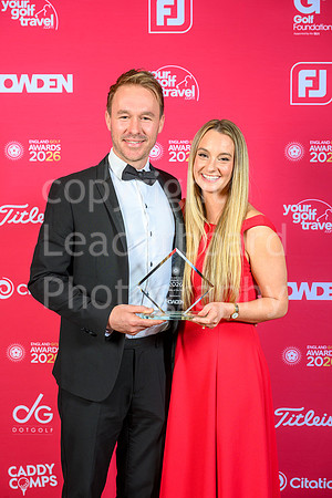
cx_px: 166
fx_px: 858
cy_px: 249
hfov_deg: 21.9
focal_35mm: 62
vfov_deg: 32.4
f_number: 5.6
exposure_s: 1/100
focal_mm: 62
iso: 250
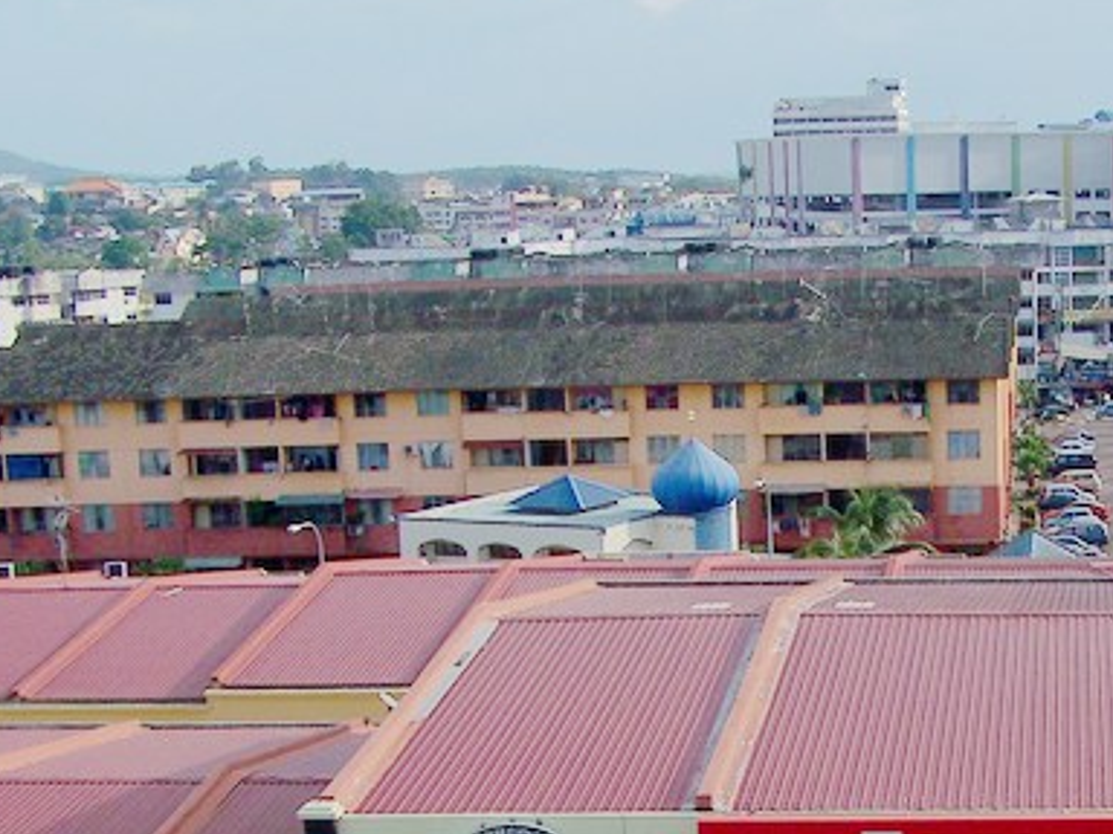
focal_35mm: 75
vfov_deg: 19.4
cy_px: 686
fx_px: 2411
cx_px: 936
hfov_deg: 25.4
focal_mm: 5.85
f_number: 4
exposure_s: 1/800
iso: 64
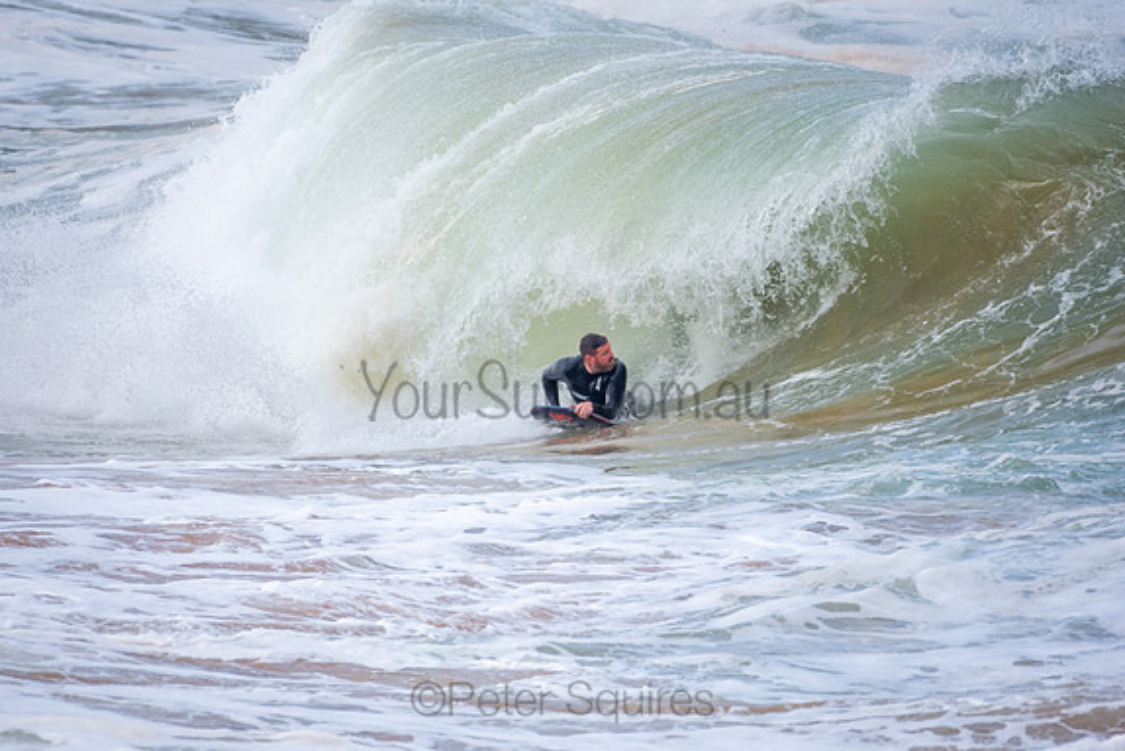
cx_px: 562
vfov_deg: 1.8
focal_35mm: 758
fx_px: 23692
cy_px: 374
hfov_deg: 2.7
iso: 250
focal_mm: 500
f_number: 5.6
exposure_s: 1/1250
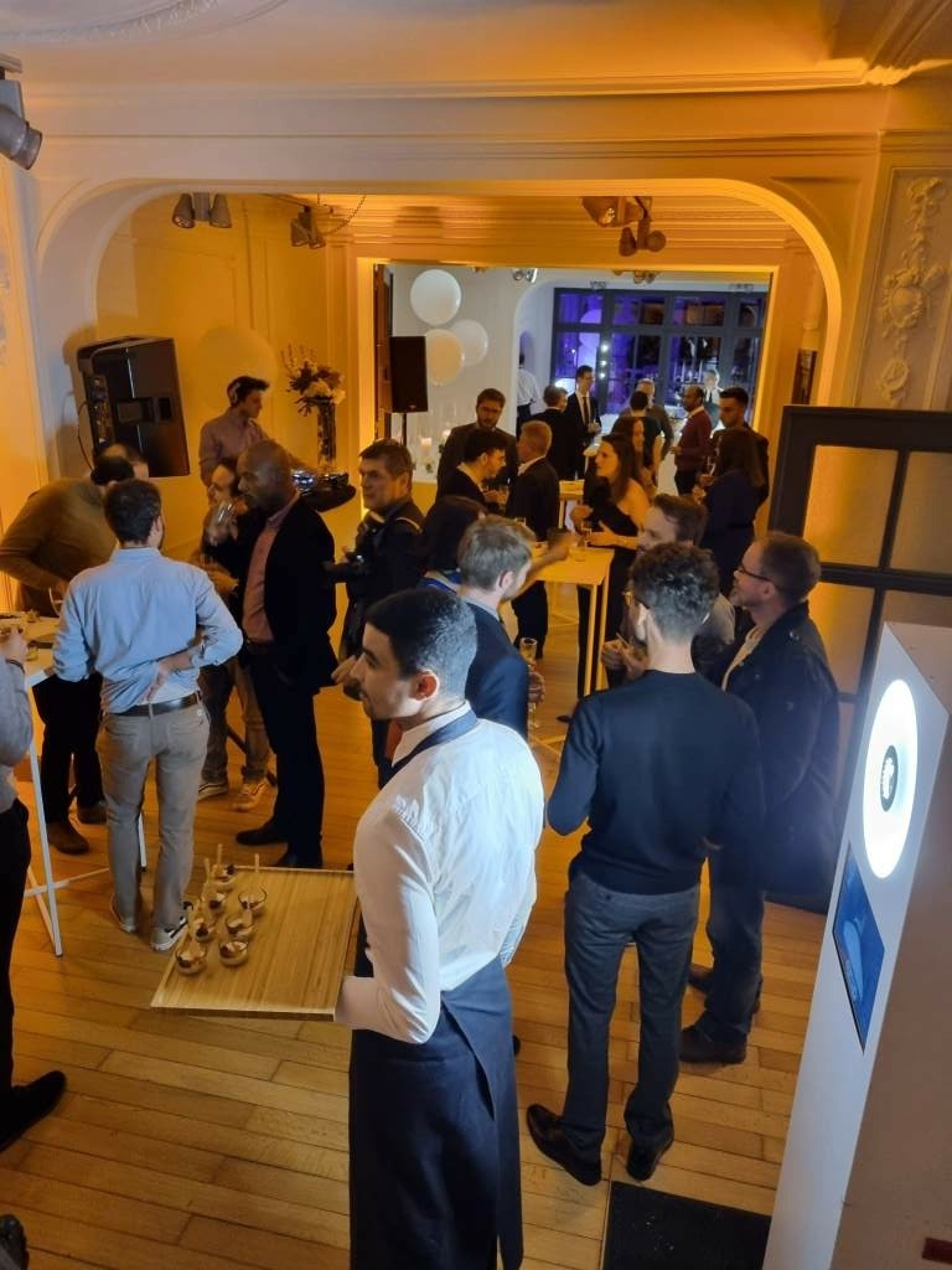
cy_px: 635
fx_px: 953
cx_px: 476
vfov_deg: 67.3
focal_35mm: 26
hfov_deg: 53.1
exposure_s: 1/28
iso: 500
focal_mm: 5.4
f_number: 1.8
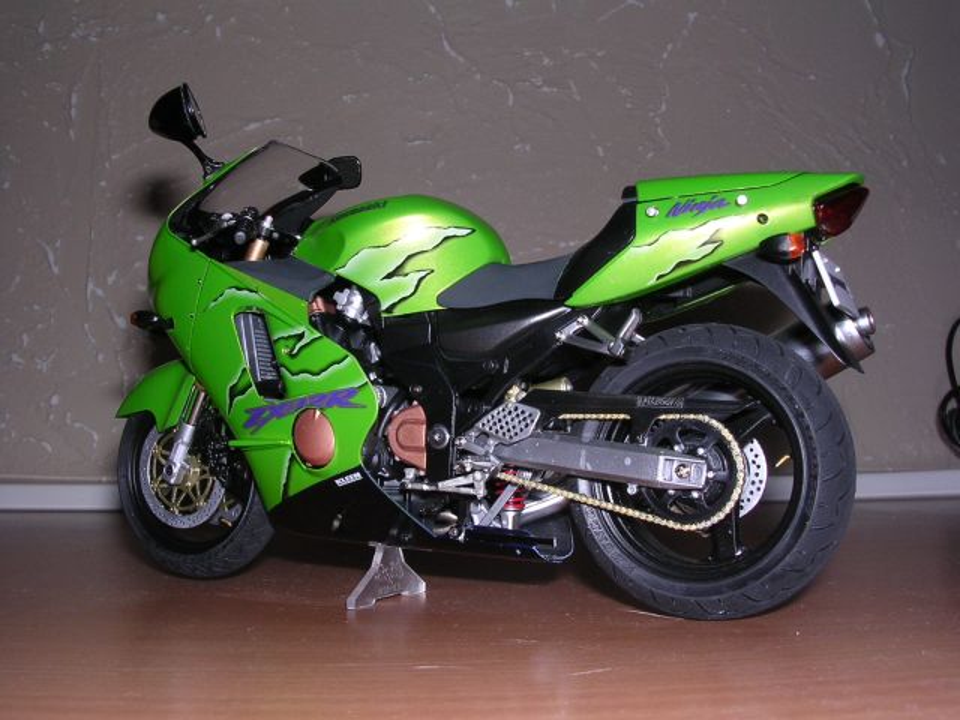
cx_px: 480
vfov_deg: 37.7
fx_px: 1054
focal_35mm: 38
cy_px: 360
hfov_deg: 49.0
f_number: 5.6
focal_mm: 5.8
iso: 100
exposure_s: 1/60.1
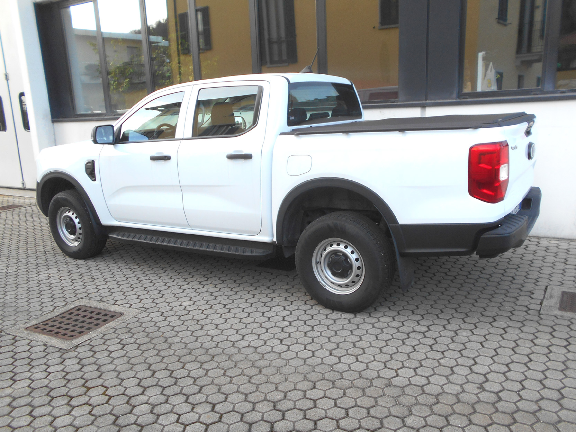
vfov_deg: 53.1
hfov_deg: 67.3
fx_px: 433
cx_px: 288
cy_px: 216
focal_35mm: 26
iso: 80
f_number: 3.2
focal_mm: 4.6
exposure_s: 1/80
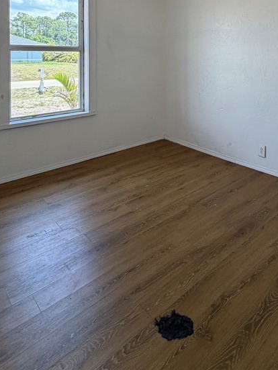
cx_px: 216
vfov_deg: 60.3
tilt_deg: -0.3
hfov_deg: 50.4
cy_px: 60
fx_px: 278
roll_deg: -0.1
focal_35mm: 26
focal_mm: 2.22
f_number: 2.2
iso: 100
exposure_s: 1/120
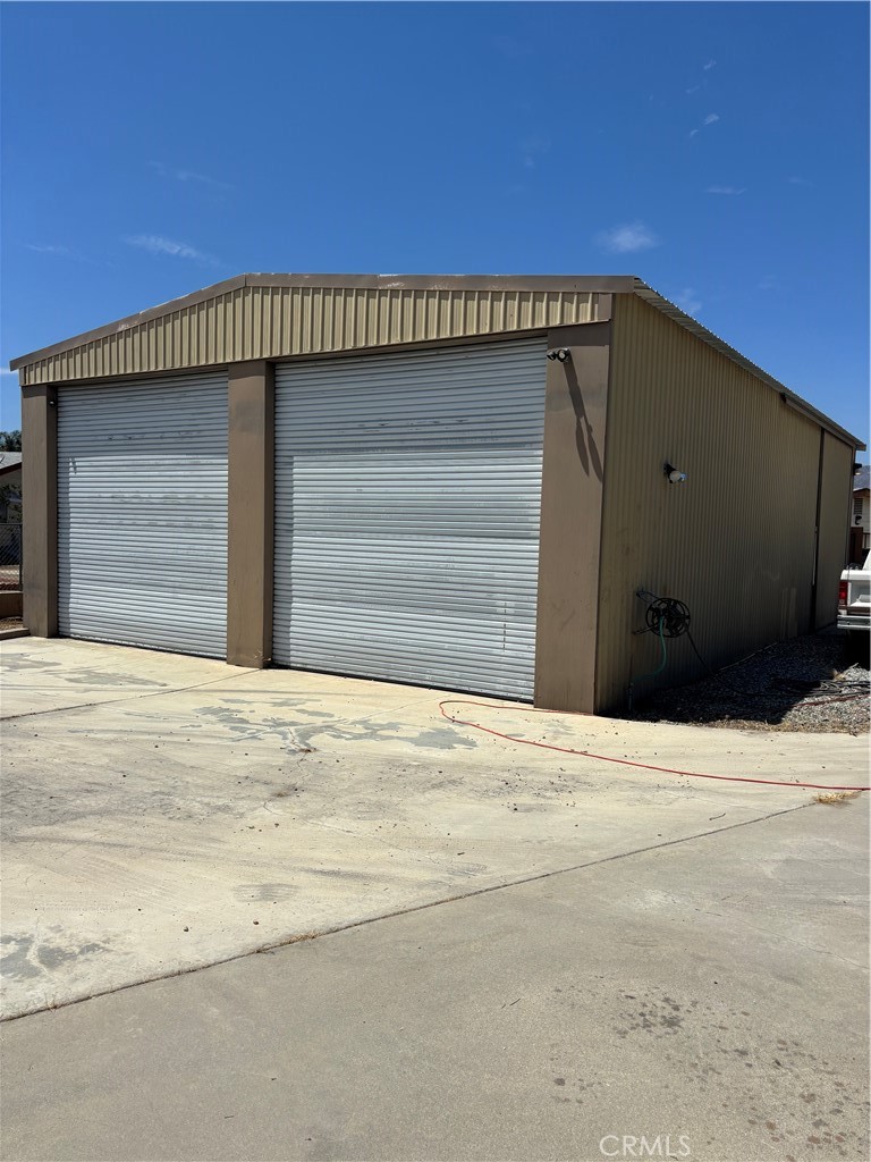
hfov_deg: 53.1
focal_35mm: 26
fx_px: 872
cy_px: 581
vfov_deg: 67.3
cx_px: 436
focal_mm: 5.96
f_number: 1.6
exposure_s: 1/7194
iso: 50
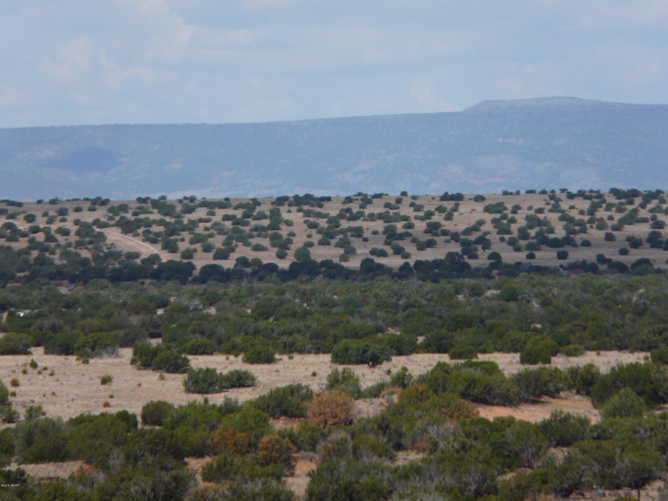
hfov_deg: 3.9
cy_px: 250
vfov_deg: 3.0
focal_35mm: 504
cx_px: 334
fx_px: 9726
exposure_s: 1/500
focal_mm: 82.8
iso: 100
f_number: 6.3
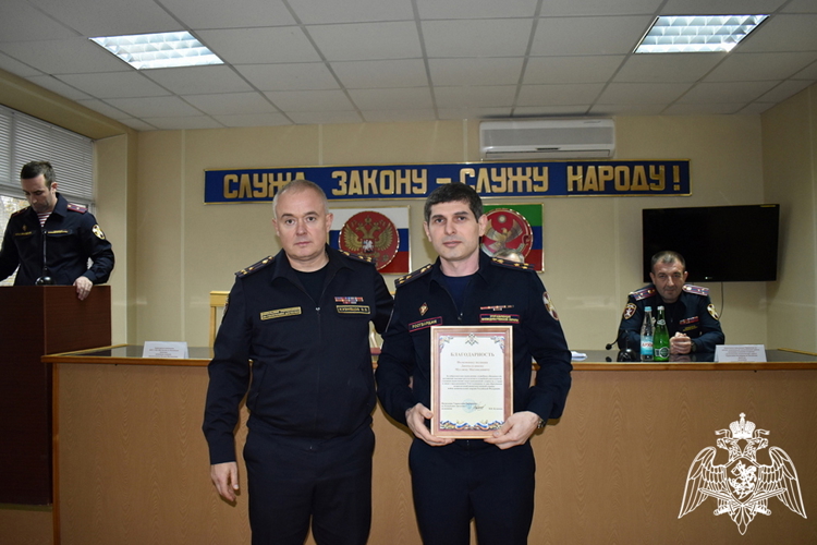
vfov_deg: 47.9
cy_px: 272
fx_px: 613
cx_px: 408
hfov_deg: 67.4
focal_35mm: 27
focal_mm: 18
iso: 1100
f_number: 3.5
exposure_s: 1/60
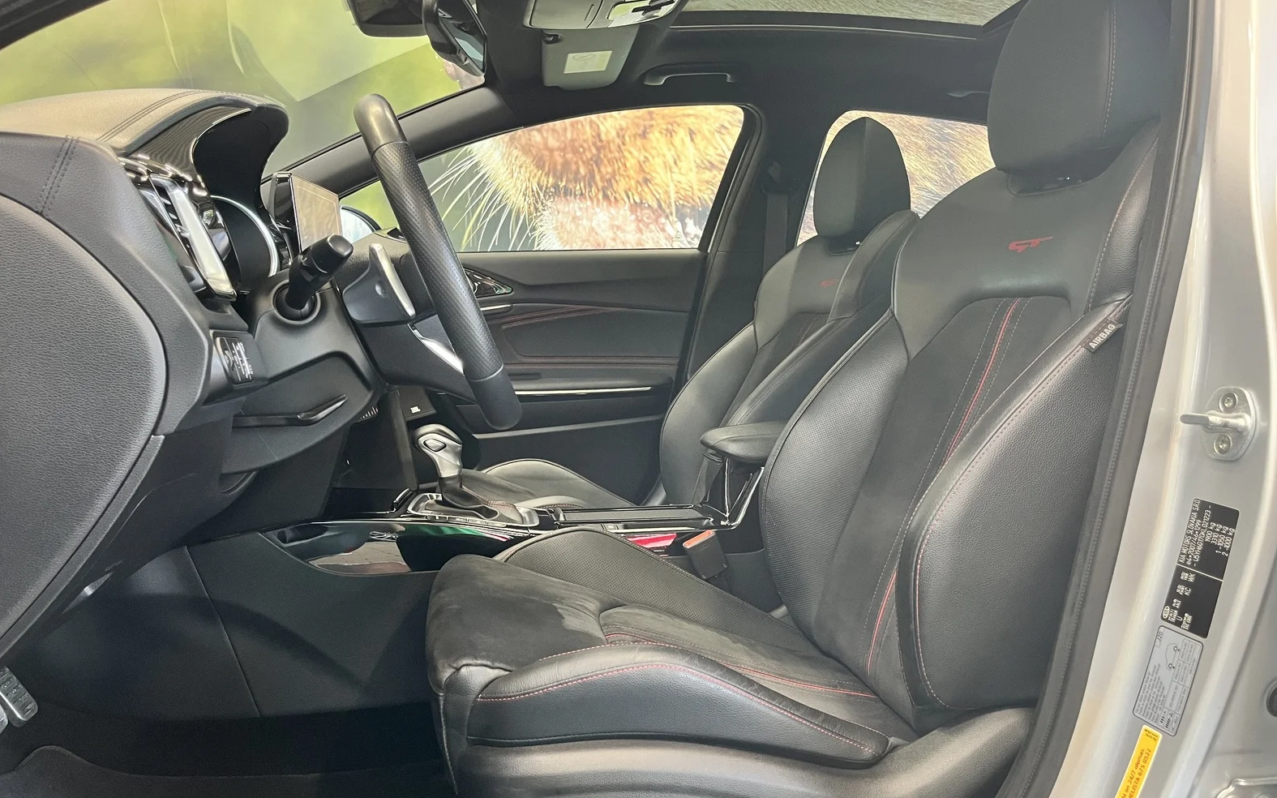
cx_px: 647
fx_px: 974
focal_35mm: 28
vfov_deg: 44.5
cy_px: 424
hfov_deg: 66.5
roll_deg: -0.8
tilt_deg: -5.8
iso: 320
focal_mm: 5.1
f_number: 1.6
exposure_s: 1/60
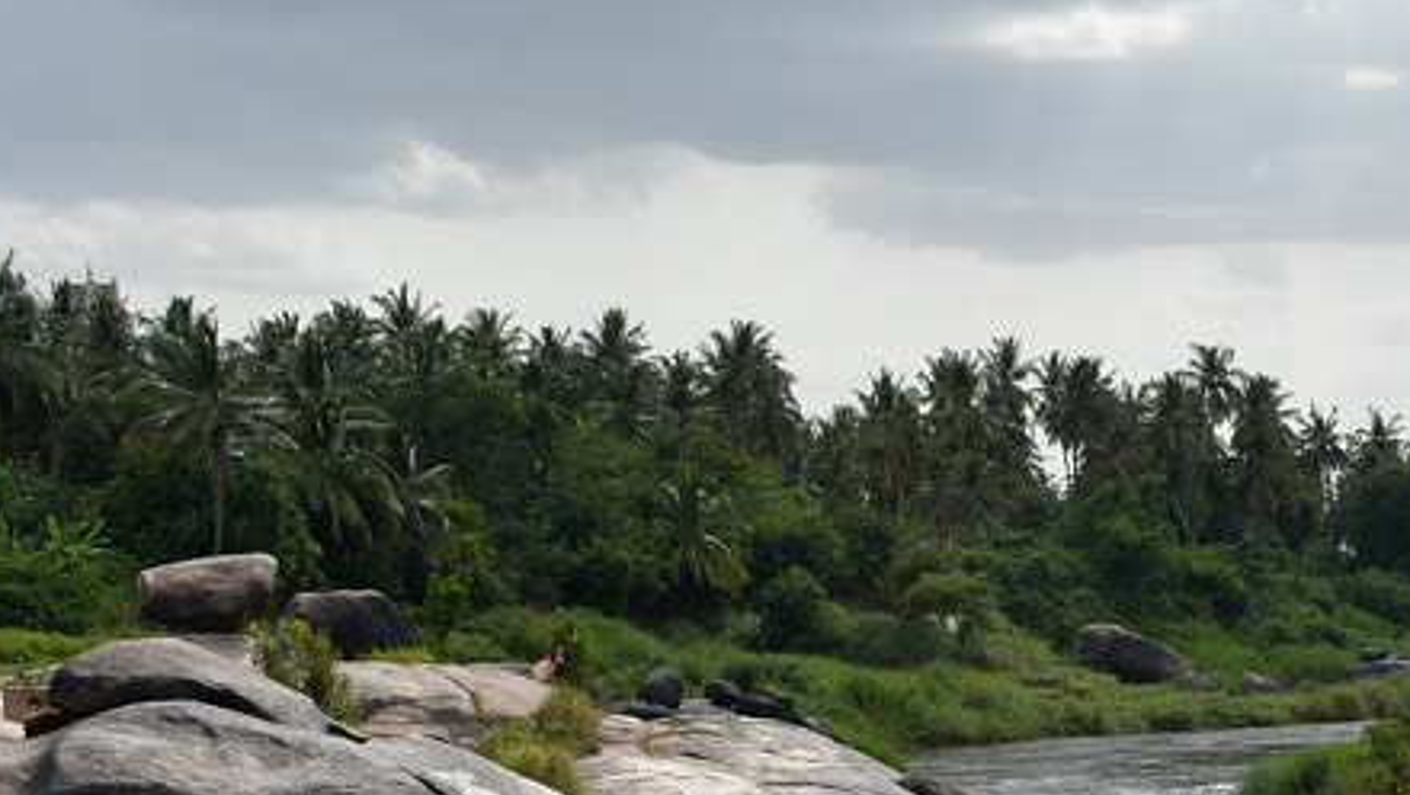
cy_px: 1132
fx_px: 4485
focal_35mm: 120
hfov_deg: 17.1
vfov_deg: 9.9
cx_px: 1705
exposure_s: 1/800
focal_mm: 21
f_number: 8
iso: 320
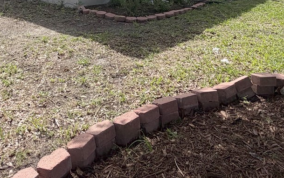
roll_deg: +1.2
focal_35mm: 39
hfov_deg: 49.8
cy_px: -41
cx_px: 103
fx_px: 302
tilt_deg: -3.4
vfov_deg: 28.2
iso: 25
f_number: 2.2
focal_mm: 2.22
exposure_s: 1/955
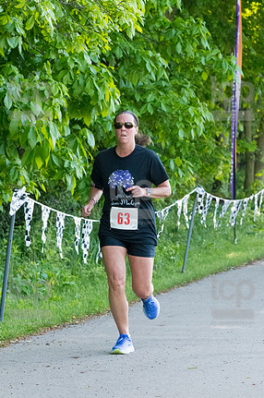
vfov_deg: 12.5
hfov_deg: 8.3
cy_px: 199
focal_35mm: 164
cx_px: 132
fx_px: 1810
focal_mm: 105
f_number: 5.6
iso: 4000
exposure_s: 1/1600
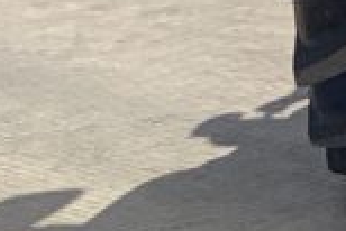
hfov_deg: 8.7
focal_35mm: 200
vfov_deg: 6.4
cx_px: 993
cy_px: -442
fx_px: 1924
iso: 16
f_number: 1.8
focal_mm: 3
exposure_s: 1/2959
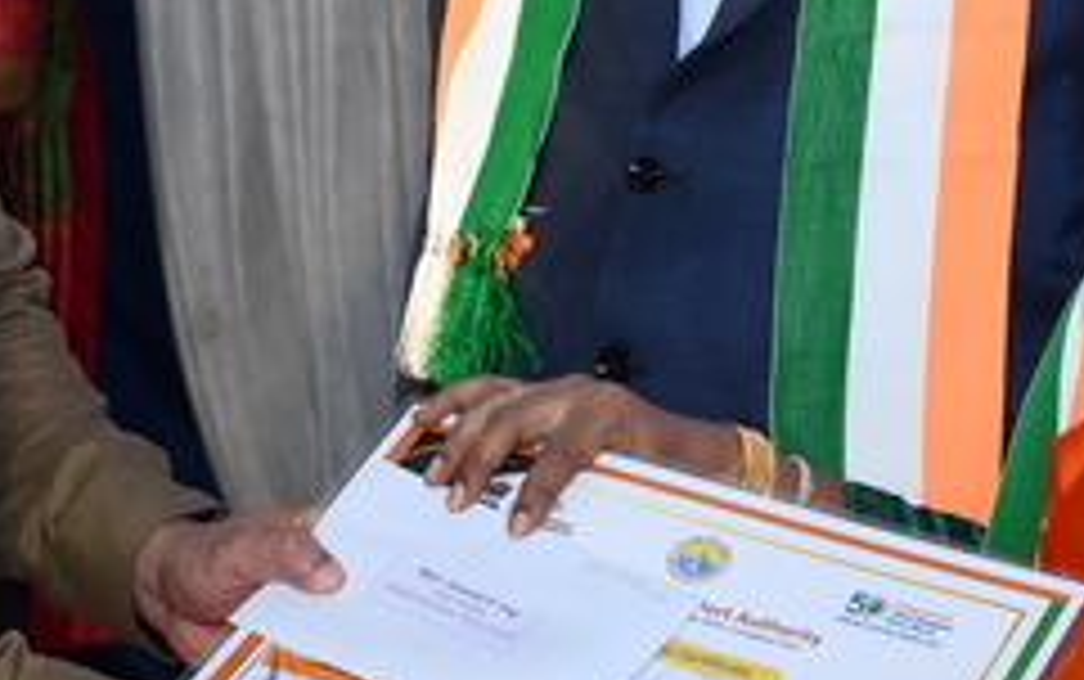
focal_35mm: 152
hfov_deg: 13.4
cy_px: 50
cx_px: 1277
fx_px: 4494
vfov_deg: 8.6
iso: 800
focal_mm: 30
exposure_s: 1/125
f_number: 5.6
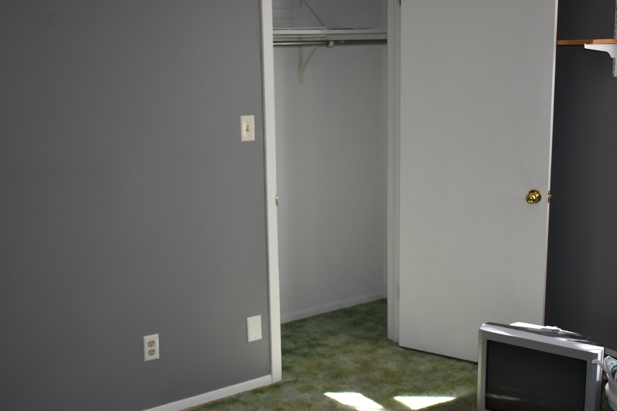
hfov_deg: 43.6
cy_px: 206
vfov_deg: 29.9
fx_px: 771
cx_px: 308
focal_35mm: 45
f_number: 4.2
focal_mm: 30
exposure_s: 1/200
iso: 1000
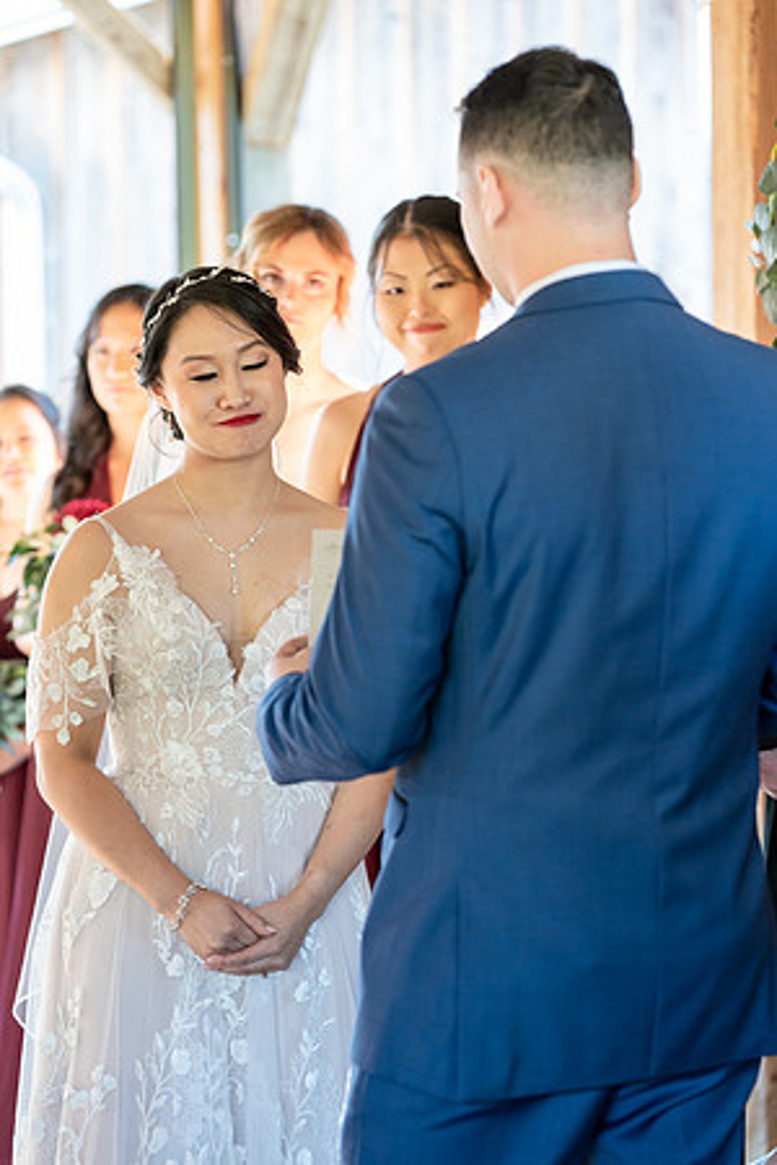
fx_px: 3917
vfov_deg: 16.9
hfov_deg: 11.3
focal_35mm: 121
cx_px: 388
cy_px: 582
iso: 2000
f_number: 4
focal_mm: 121
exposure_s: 1/200
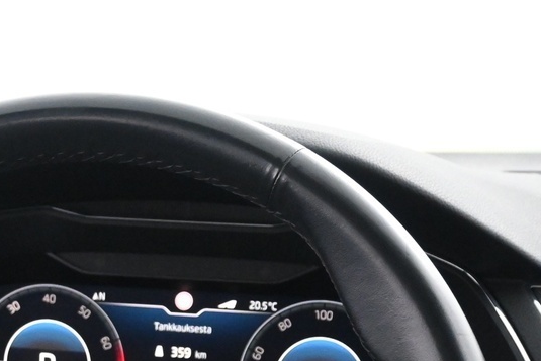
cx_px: 50
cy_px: 539
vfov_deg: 11.0
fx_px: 1808
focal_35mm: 120
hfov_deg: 16.8
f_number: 4.5
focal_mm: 26.5
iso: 3600
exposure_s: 1/40
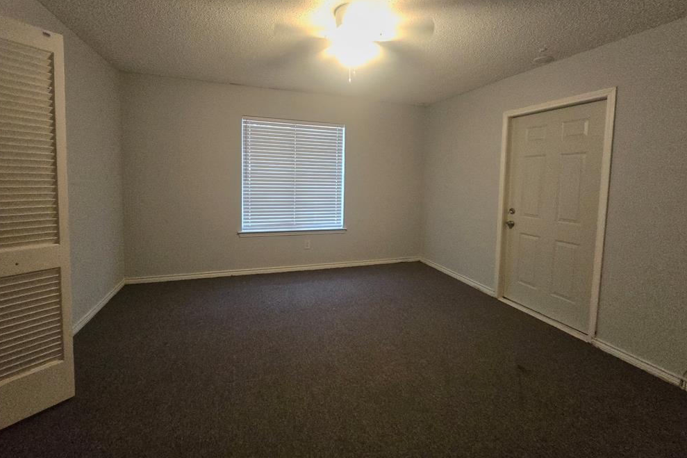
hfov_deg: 104.2
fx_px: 267
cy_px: 197
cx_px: 336
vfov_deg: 80.7
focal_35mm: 14
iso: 1000
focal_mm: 2.2
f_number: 2.2
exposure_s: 1/60
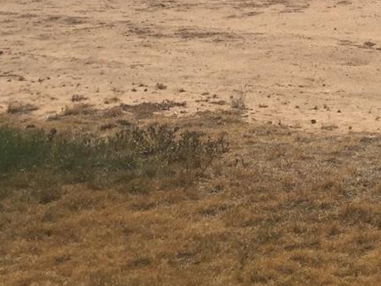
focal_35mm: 98
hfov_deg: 18.4
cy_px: -86
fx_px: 1079
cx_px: 516
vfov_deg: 14.5
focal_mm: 4.15
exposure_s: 1/3300
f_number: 2.2
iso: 32
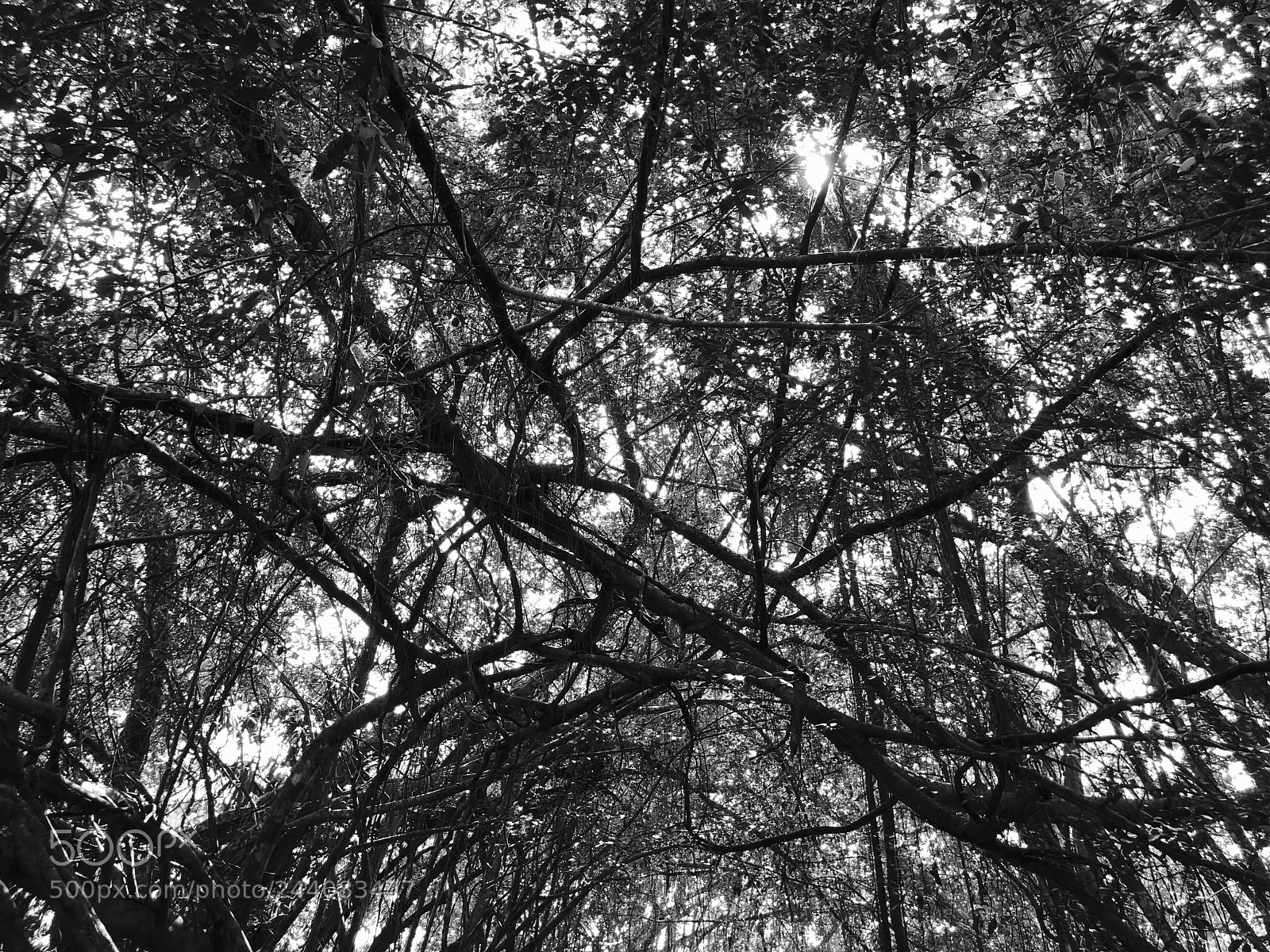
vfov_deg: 49.7
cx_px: 635
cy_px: 476
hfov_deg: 63.4
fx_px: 1027
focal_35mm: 28
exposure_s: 1/33
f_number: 1.8
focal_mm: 3.99
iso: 32
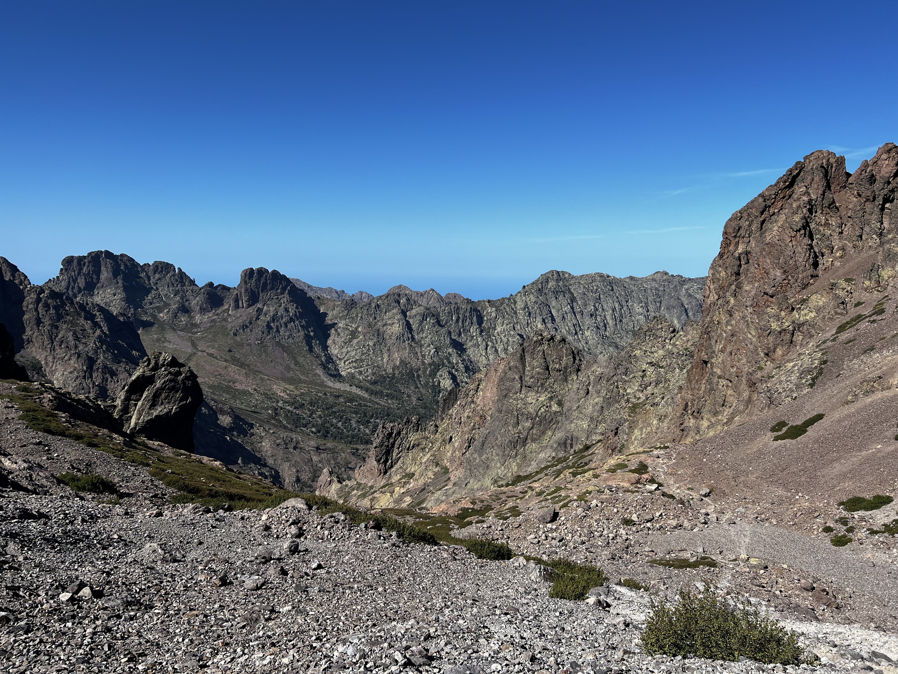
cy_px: 337
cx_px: 449
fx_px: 674
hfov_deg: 67.3
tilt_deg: -6.6
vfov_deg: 53.1
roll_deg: -0.6
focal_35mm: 26
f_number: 1.5
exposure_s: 1/5076
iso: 50
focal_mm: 5.7
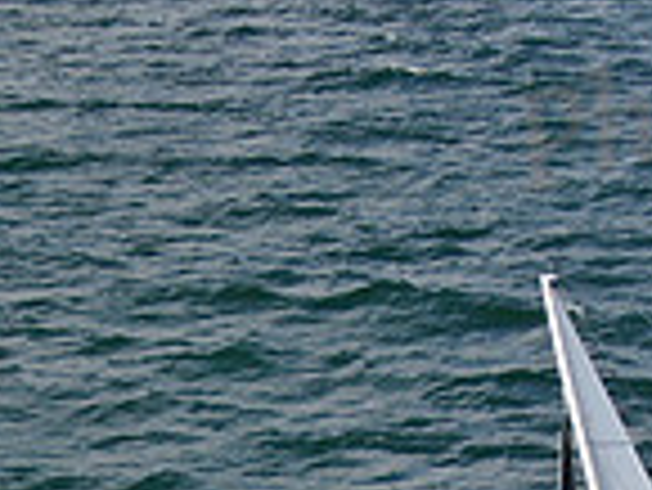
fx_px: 3619
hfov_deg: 10.3
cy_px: 861
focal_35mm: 192
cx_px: 256
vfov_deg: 7.5
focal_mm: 8.6
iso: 100
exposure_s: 1/1000
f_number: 3.8
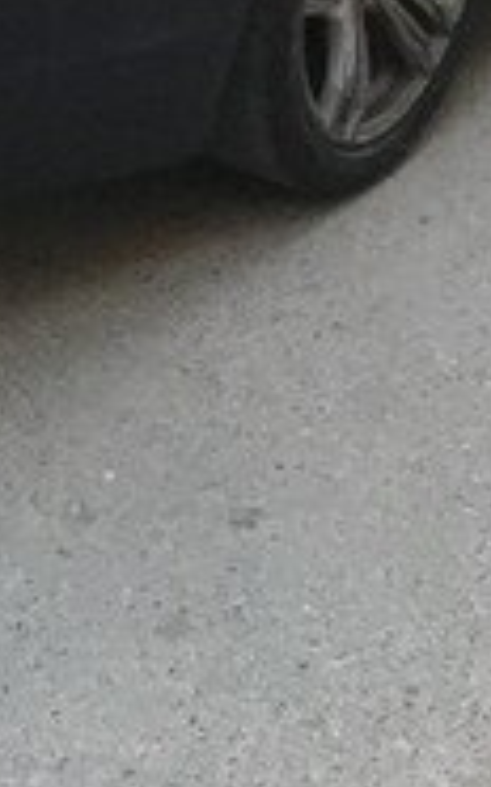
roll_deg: -2.8
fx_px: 2337
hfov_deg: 11.9
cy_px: -226
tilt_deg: -20.8
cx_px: 76
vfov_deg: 17.9
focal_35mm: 109
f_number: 2.2
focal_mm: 4.15
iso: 200
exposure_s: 1/25
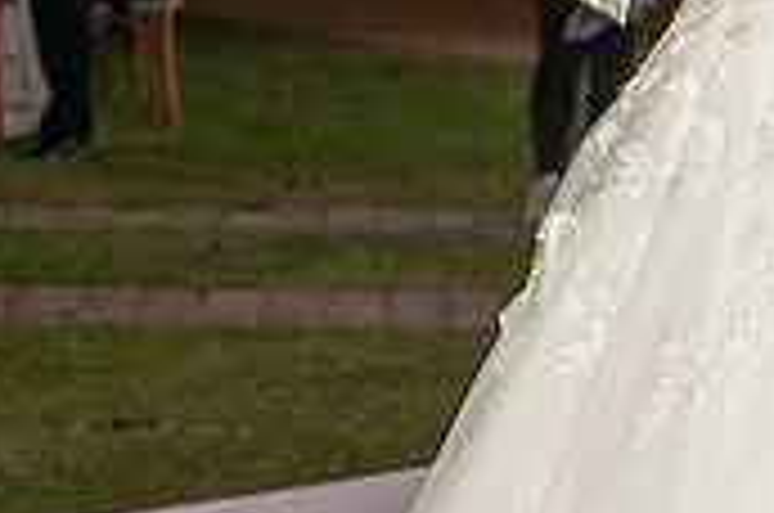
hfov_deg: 12.0
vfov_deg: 8.0
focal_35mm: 169
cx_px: 842
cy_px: -227
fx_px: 3627
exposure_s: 1/200
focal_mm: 50
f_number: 5.6
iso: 2000
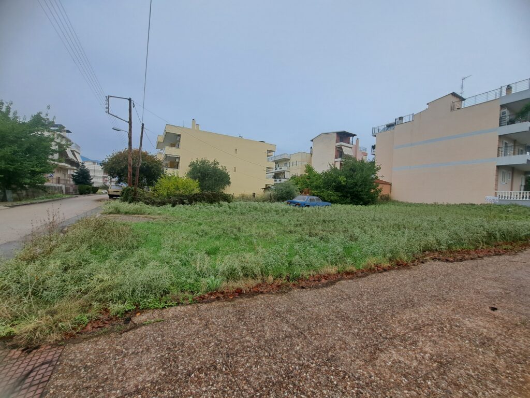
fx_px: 199
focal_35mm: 13
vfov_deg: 89.9
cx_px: 265
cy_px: 199
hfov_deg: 106.2
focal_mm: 1.74
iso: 50
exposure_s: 1/403
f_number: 2.2
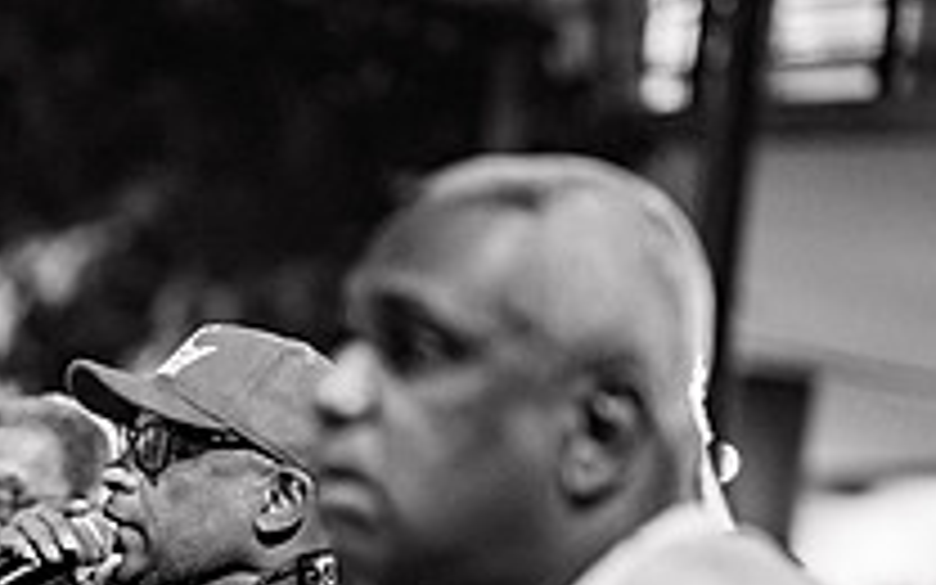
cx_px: -40
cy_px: 614
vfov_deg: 9.2
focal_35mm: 142
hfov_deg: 14.4
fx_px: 3622
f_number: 1.2
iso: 2000
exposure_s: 1/320
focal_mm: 50
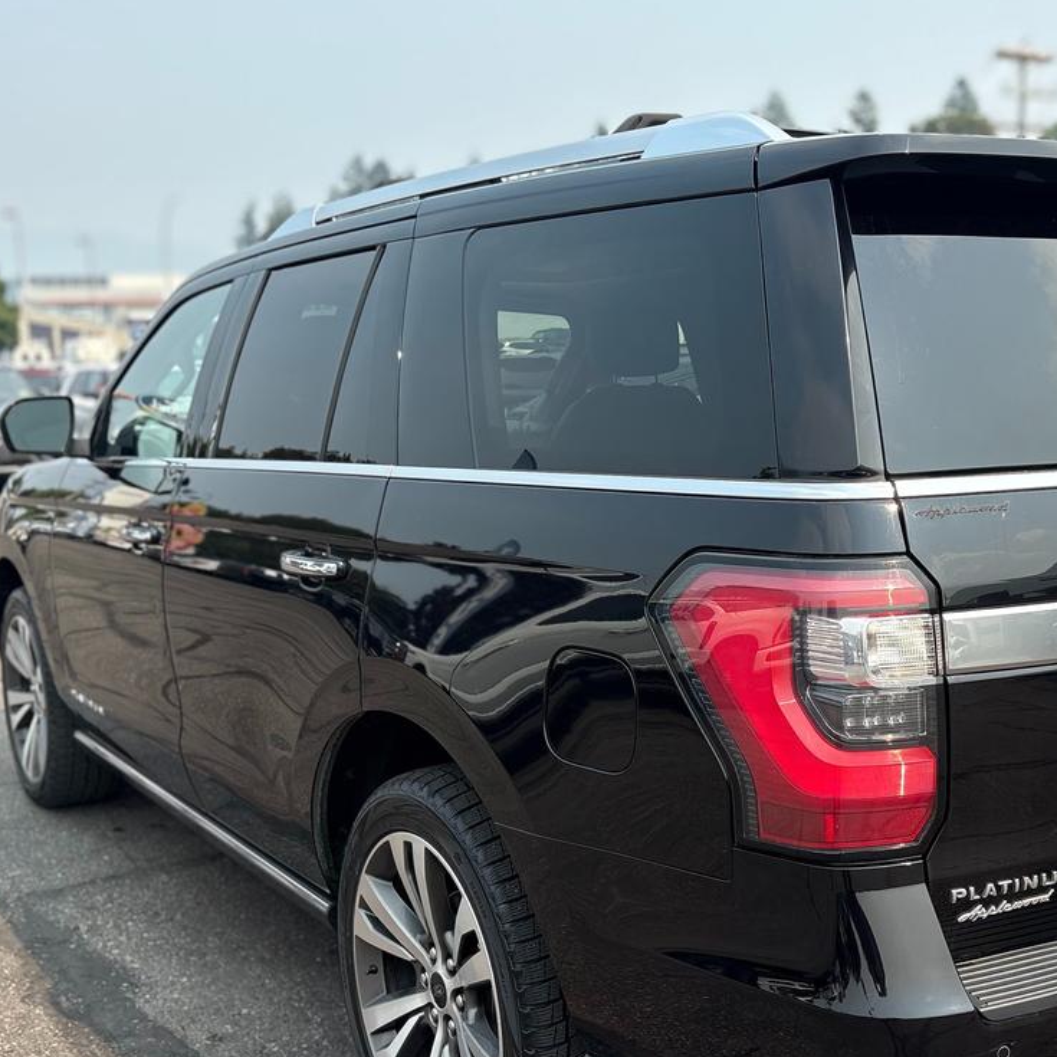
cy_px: 567
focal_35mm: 40
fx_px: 1382
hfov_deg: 41.5
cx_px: 677
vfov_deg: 41.8
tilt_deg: -7.2
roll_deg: +1.7
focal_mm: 5.96
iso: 50
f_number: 1.6
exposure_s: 1/2141
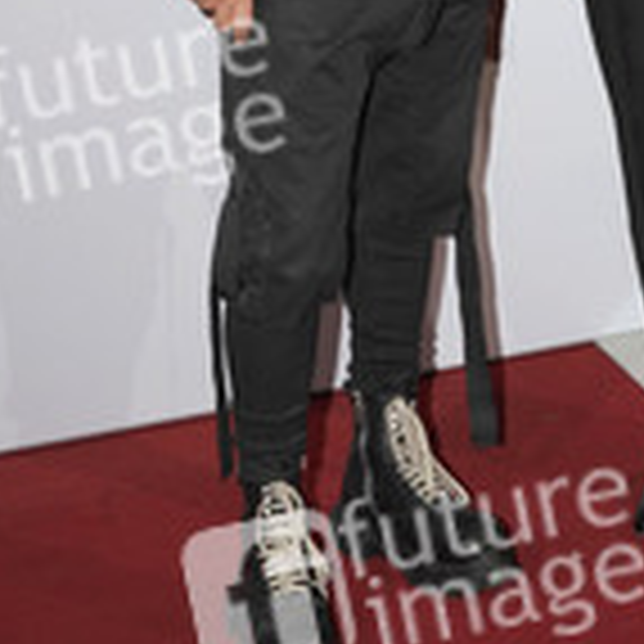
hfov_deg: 15.8
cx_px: 545
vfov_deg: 15.5
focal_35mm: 109
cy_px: -99
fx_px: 2294
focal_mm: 46
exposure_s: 1/100
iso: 640
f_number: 5.6
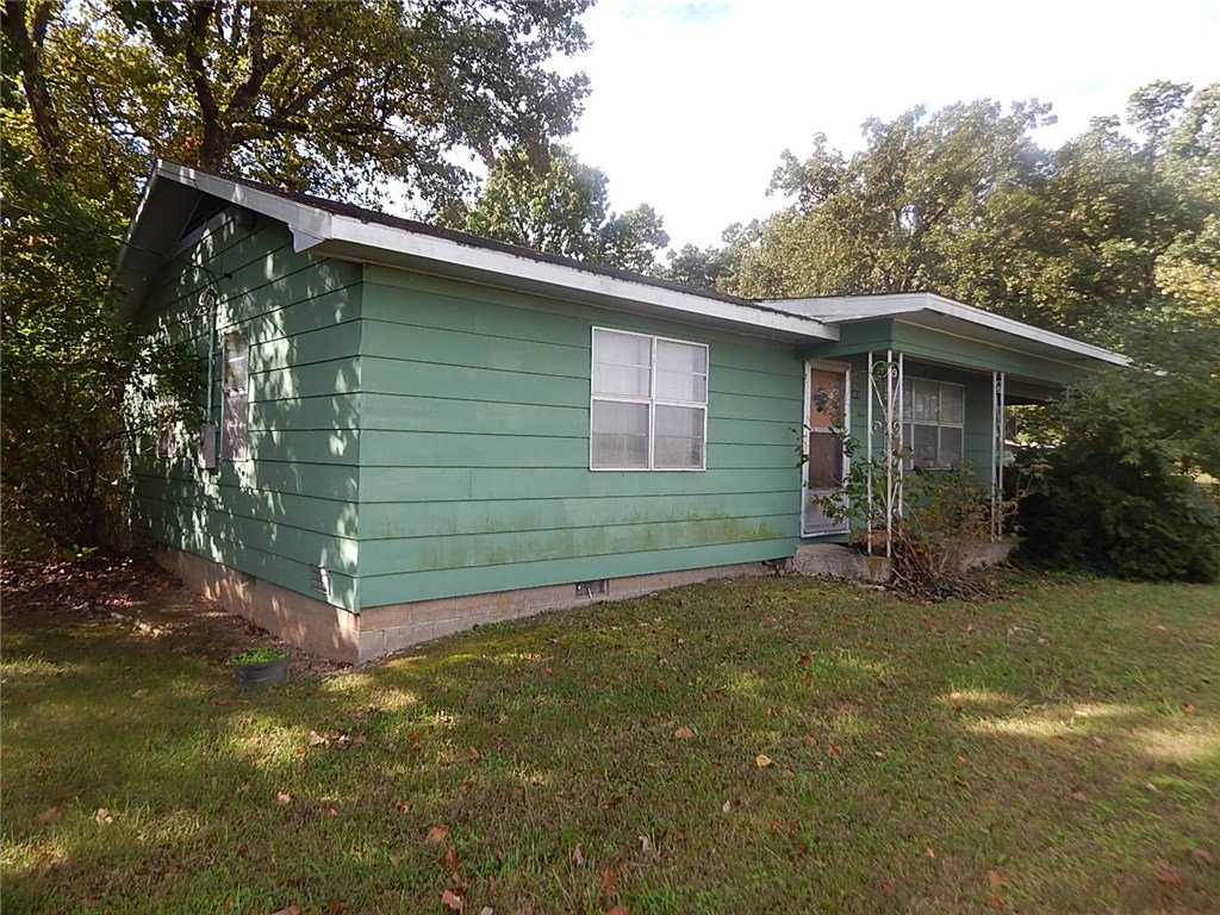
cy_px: 458
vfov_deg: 58.9
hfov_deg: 73.9
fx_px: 811
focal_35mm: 23
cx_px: 610
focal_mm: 4
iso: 125
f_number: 3
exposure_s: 1/400
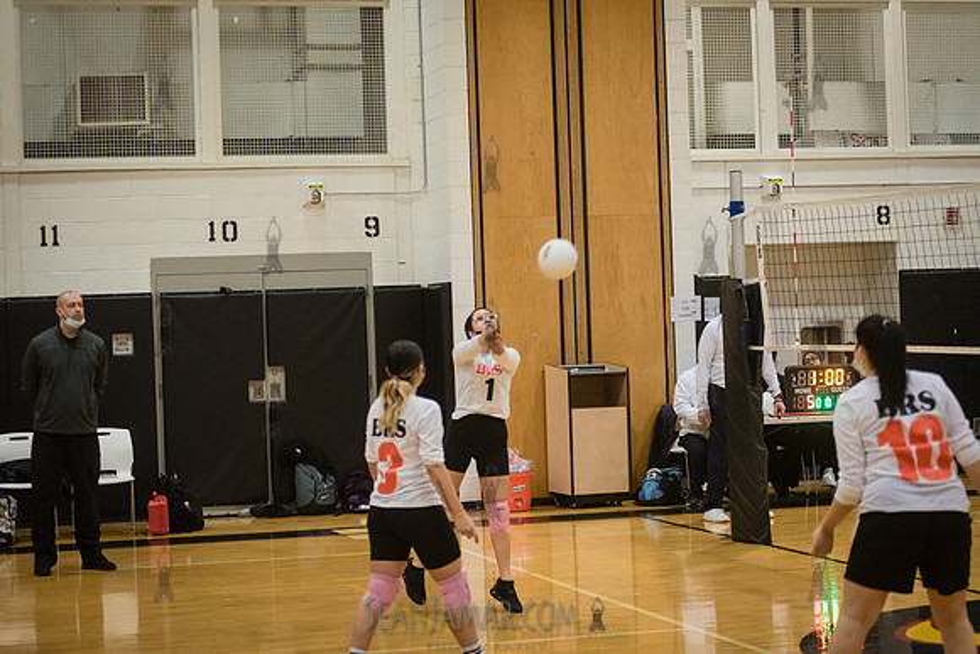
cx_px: 490
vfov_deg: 17.1
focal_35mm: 80
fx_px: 2178
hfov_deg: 25.4
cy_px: 327
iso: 5000
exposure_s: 1/400
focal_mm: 80
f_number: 3.2
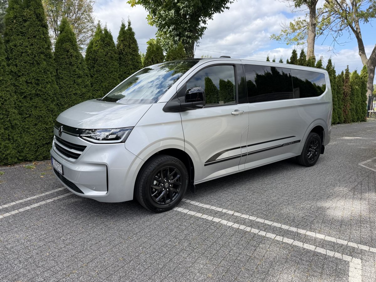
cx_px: 188
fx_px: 261
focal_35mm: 24
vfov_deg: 56.8
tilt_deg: -10.2
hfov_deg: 71.6
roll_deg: -1.2
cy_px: 141
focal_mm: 6.76
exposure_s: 1/1770
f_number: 1.78
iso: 80
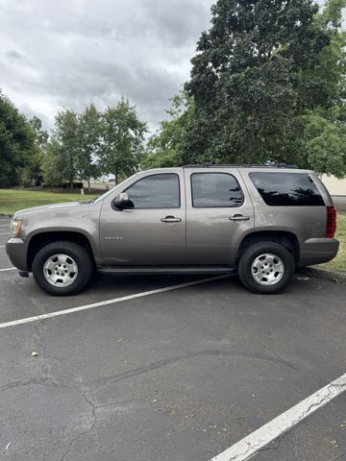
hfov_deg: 56.8
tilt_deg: -7.8
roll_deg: -1.1
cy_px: 230
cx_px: 173
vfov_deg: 71.6
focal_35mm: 24
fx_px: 320
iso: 80
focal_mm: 6.76
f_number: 1.78
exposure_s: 1/980
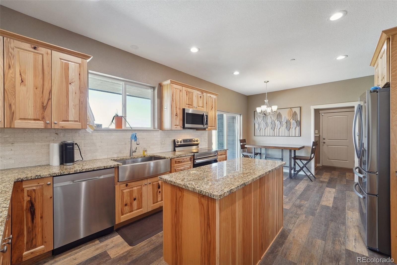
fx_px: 154
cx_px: 198
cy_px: 132
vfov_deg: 81.2
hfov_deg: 104.3
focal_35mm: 14
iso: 400
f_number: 11
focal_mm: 14
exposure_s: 1/13
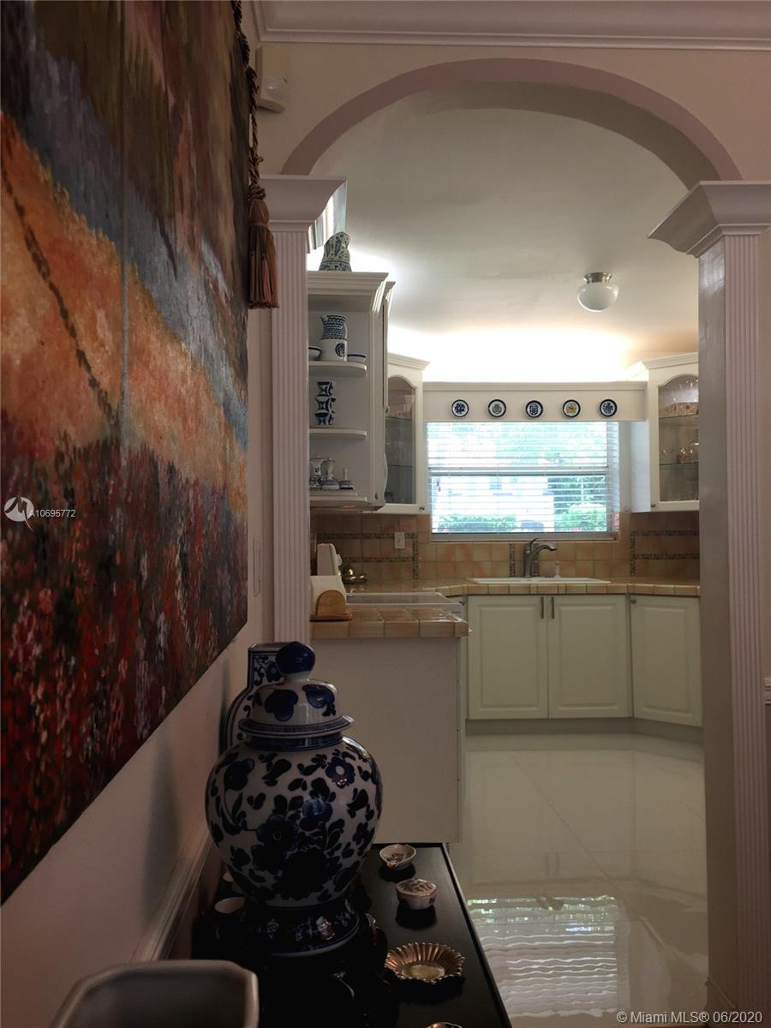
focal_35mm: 29
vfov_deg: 61.7
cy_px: 514
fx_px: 861
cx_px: 386
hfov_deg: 48.2
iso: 32
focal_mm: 4.15
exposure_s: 1/40
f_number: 2.2
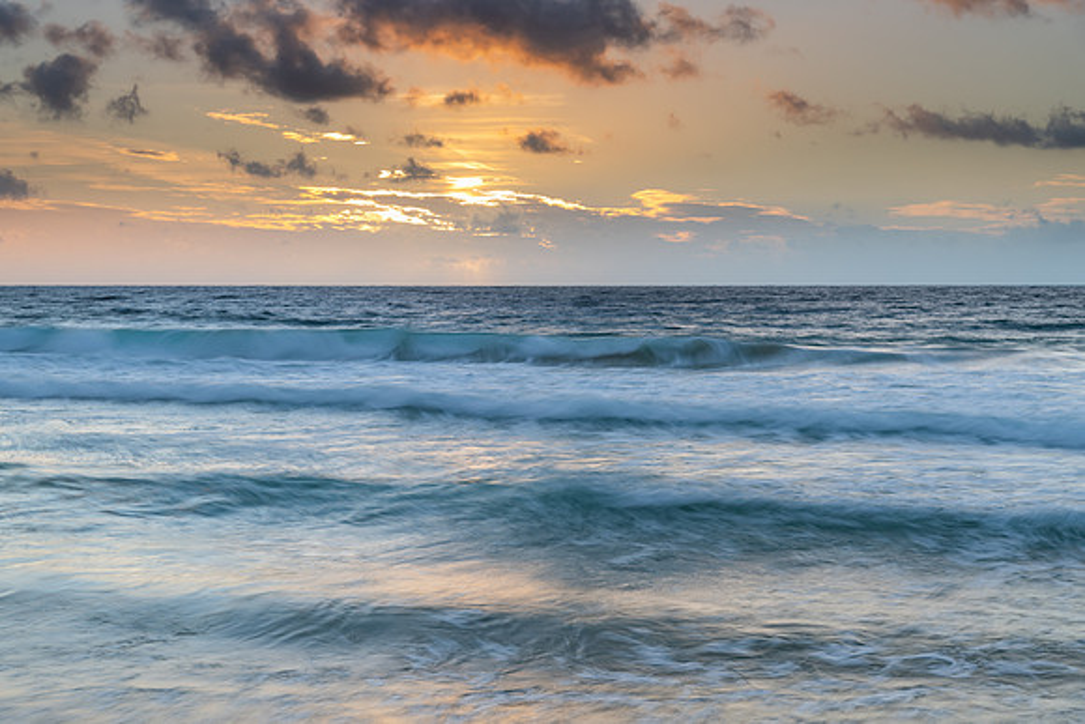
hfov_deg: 28.5
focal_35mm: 71
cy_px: 362
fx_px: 2139
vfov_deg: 19.2
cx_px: 542
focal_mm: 70
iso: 31
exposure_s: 1/2.5
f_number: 10
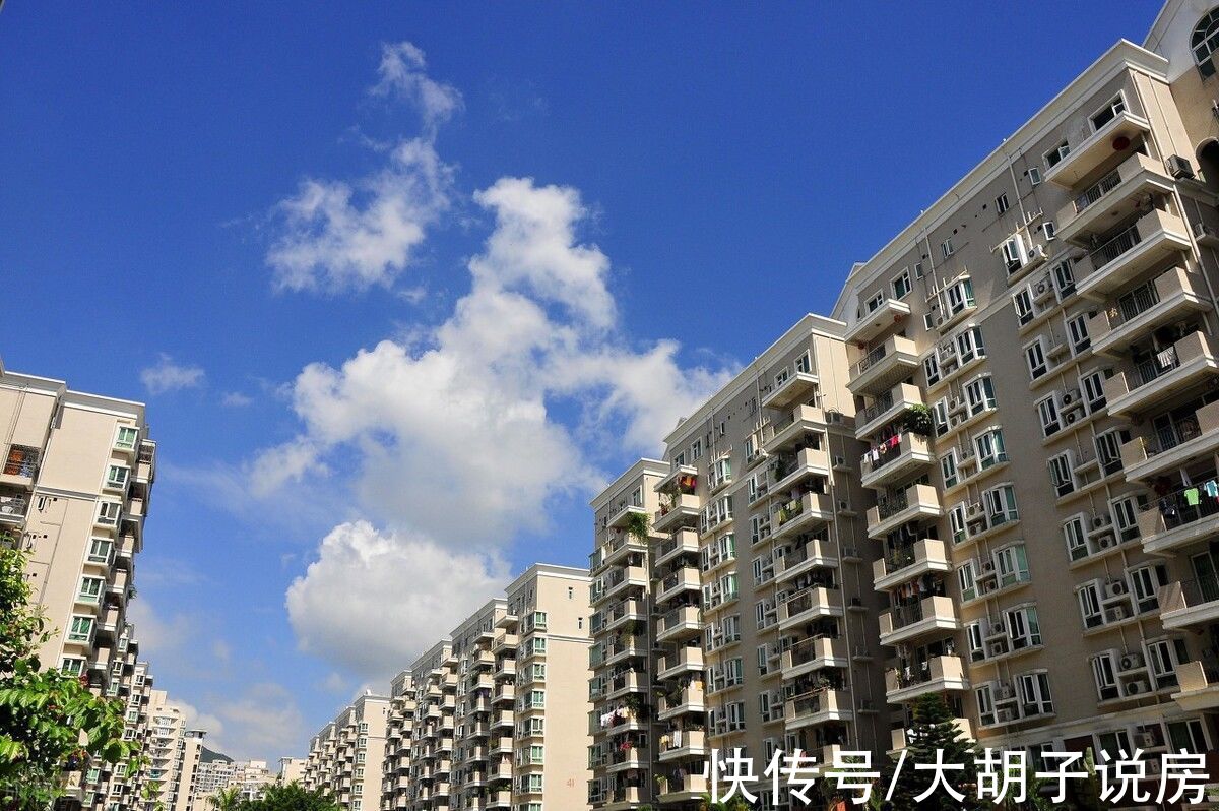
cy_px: 406
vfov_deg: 47.9
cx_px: 610
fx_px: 913
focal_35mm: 27
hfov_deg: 67.4
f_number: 9
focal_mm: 18
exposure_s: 1/1250
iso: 400
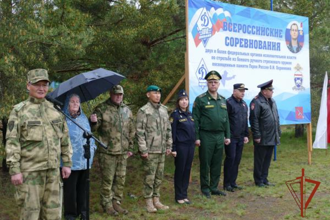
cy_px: 110
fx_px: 569
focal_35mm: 62
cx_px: 165
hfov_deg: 32.4
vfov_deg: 21.9
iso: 125
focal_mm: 22.58
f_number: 3.5
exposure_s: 1/100
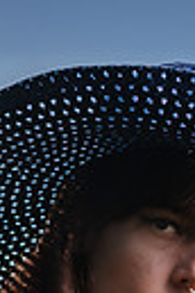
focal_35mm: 233
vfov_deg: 8.7
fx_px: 1893
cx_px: 336
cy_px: 346
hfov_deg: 5.8
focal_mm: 52
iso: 64
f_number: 5
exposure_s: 1/250
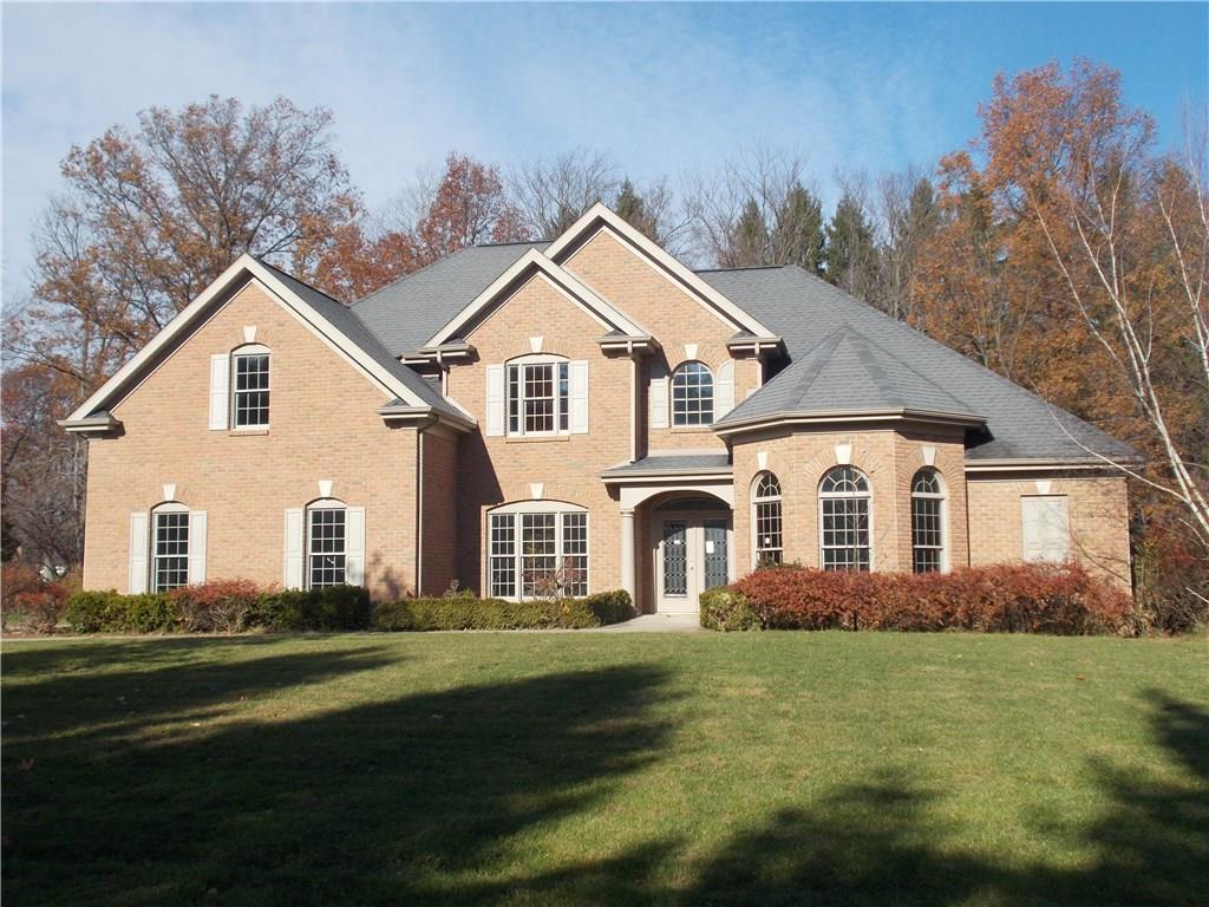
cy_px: 454
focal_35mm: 39
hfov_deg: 47.9
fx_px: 1362
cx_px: 604
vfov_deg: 36.8
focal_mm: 6.9
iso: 80
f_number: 9.8
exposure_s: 1/100
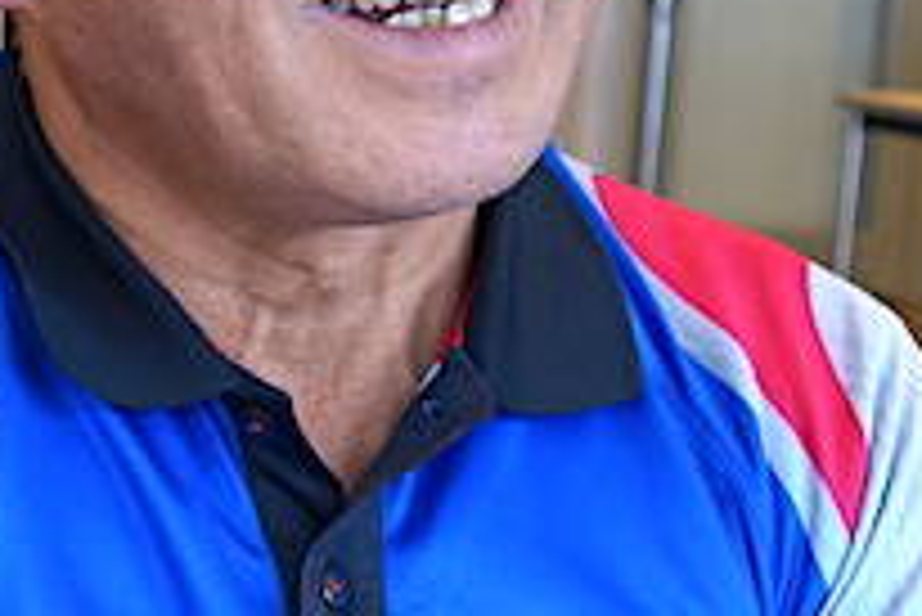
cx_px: 337
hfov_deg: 13.8
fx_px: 3819
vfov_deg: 9.2
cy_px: 310
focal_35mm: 149
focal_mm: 12.35
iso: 160
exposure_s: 1/40
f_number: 2.8
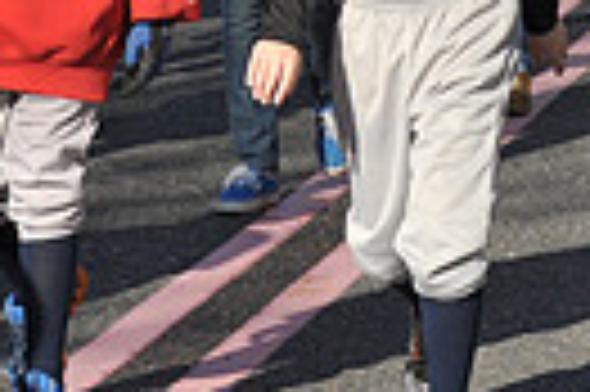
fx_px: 5074
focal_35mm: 310
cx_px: 410
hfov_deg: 6.7
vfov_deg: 4.4
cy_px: -320
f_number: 5.6
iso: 400
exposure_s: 1/1600
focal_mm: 70
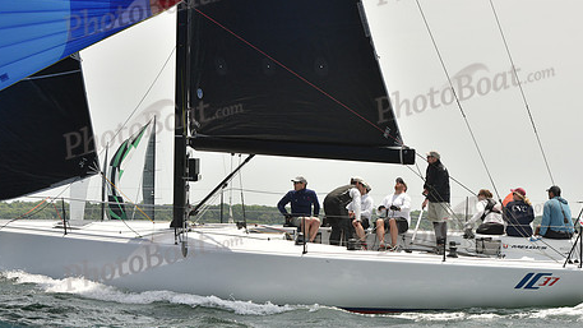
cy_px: 174
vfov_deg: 13.0
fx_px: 1438
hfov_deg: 22.9
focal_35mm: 93
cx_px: 310
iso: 400
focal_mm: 70
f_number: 8
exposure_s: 1/1600
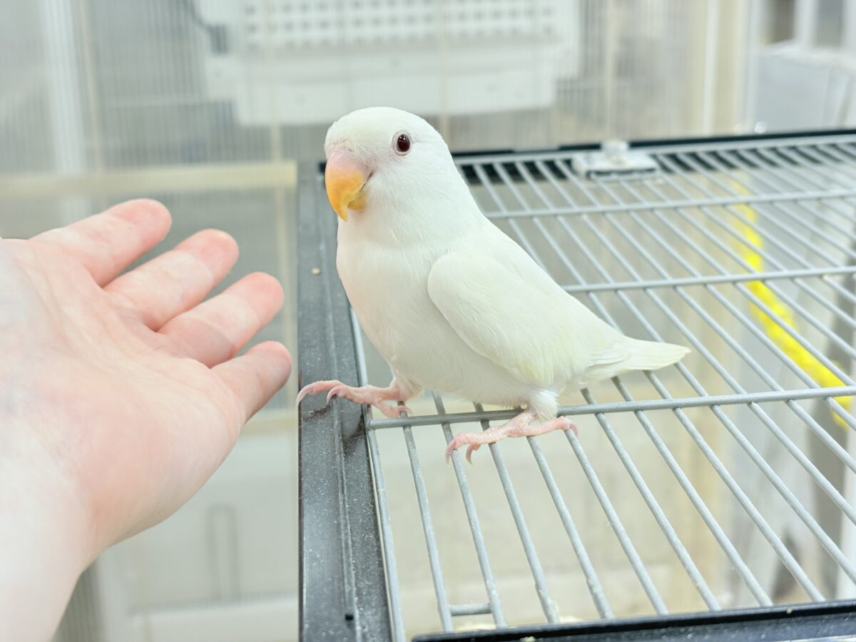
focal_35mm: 52
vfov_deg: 28.0
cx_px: 428
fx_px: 1286
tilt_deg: -18.1
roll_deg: +2.2
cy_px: 321
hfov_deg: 36.8
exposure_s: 1/100
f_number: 1.6
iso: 64
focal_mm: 5.96
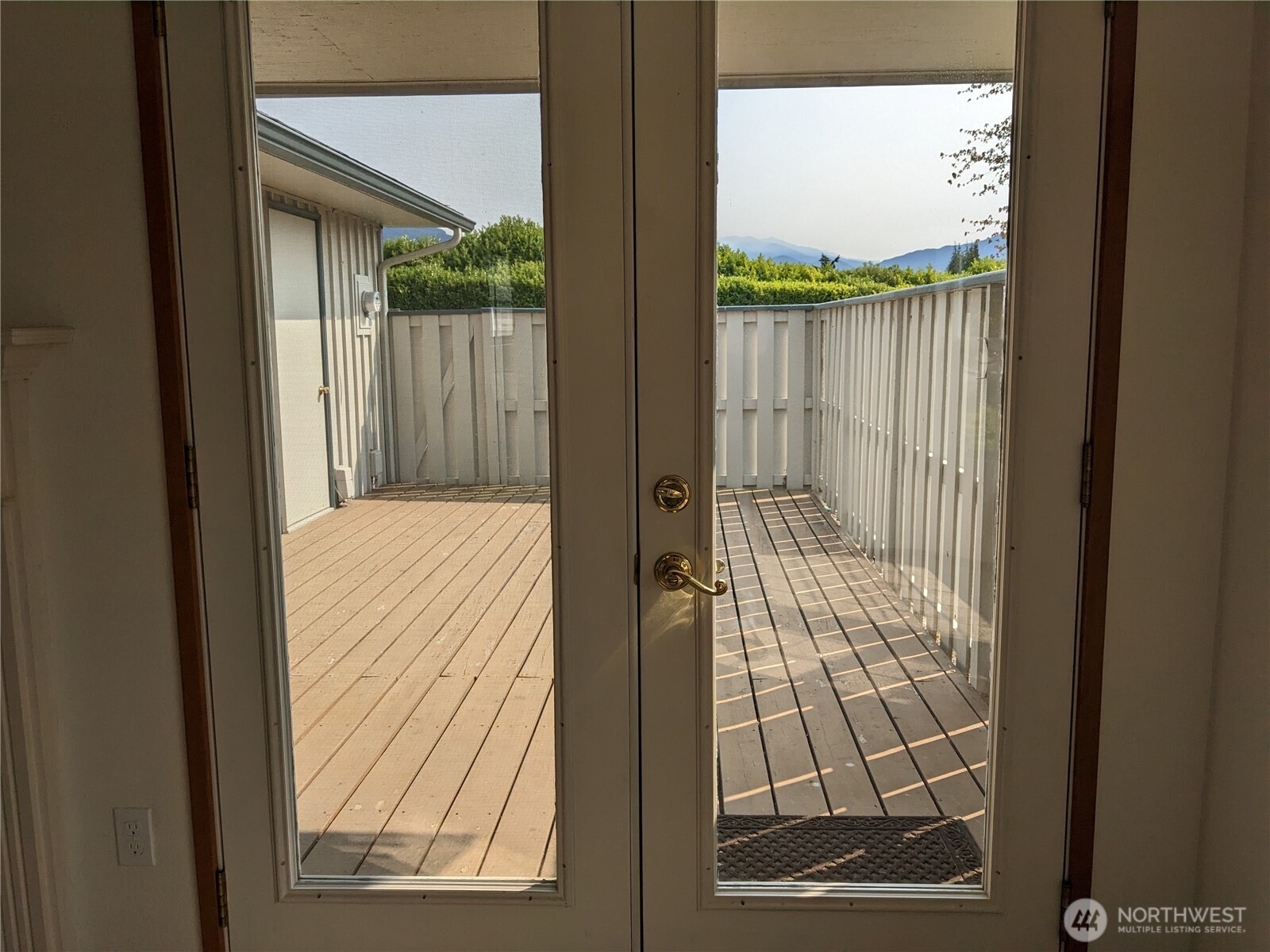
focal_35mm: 27
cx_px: 635
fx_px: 991
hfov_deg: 65.3
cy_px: 476
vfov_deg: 51.4
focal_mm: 4.38
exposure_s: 1/3356
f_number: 1.73
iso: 56
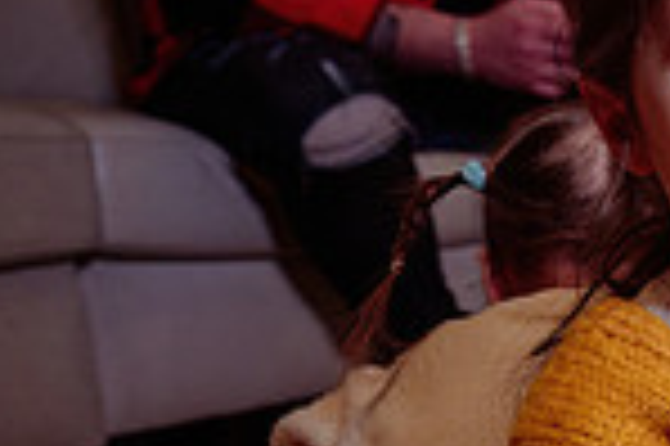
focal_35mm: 115
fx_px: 2138
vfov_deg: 11.7
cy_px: 462
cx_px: 1282
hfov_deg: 15.0
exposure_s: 1/100
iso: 500
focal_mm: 29.5
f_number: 4
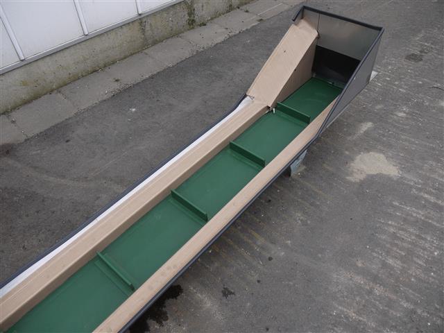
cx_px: 222
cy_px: 166
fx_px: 385
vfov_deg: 46.8
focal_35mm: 30
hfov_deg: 60.0
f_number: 5
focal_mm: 15
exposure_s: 1/200
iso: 100
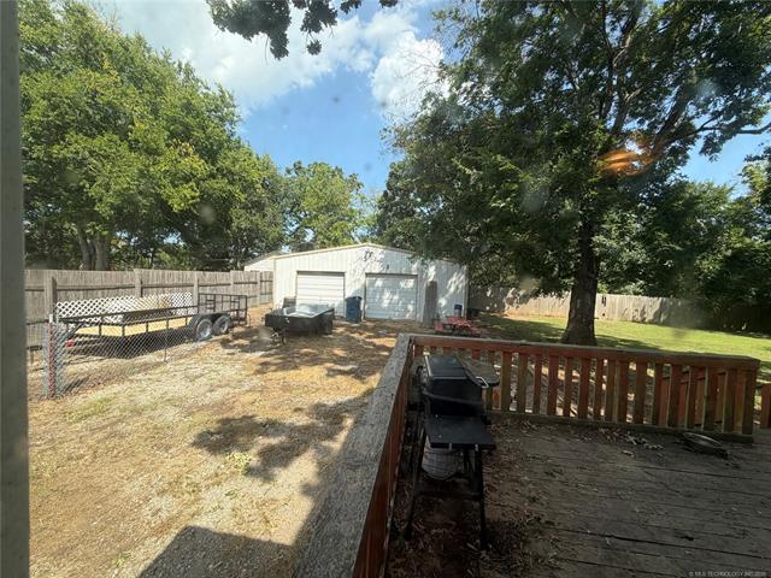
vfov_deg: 85.7
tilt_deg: -3.2
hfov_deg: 102.1
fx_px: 312
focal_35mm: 14
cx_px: 386
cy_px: 289
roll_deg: -1.7
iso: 40
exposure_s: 1/506
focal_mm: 2.22
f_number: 2.2
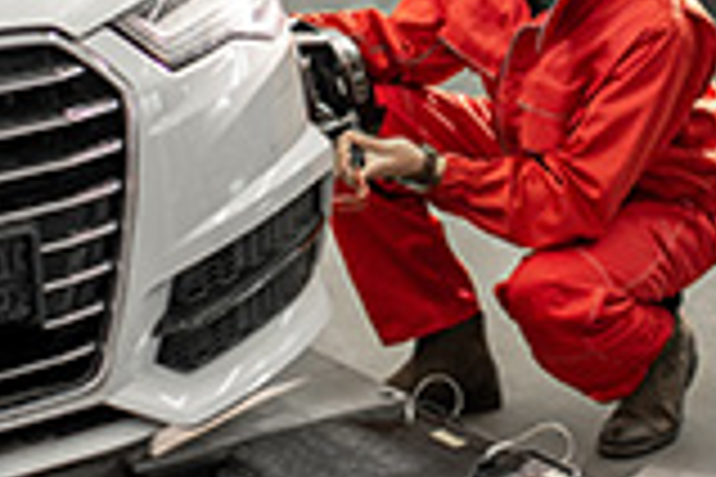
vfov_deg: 10.2
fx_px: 2625
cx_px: 554
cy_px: -72
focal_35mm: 132
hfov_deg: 15.4
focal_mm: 35
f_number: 2.2
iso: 500
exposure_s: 1/200
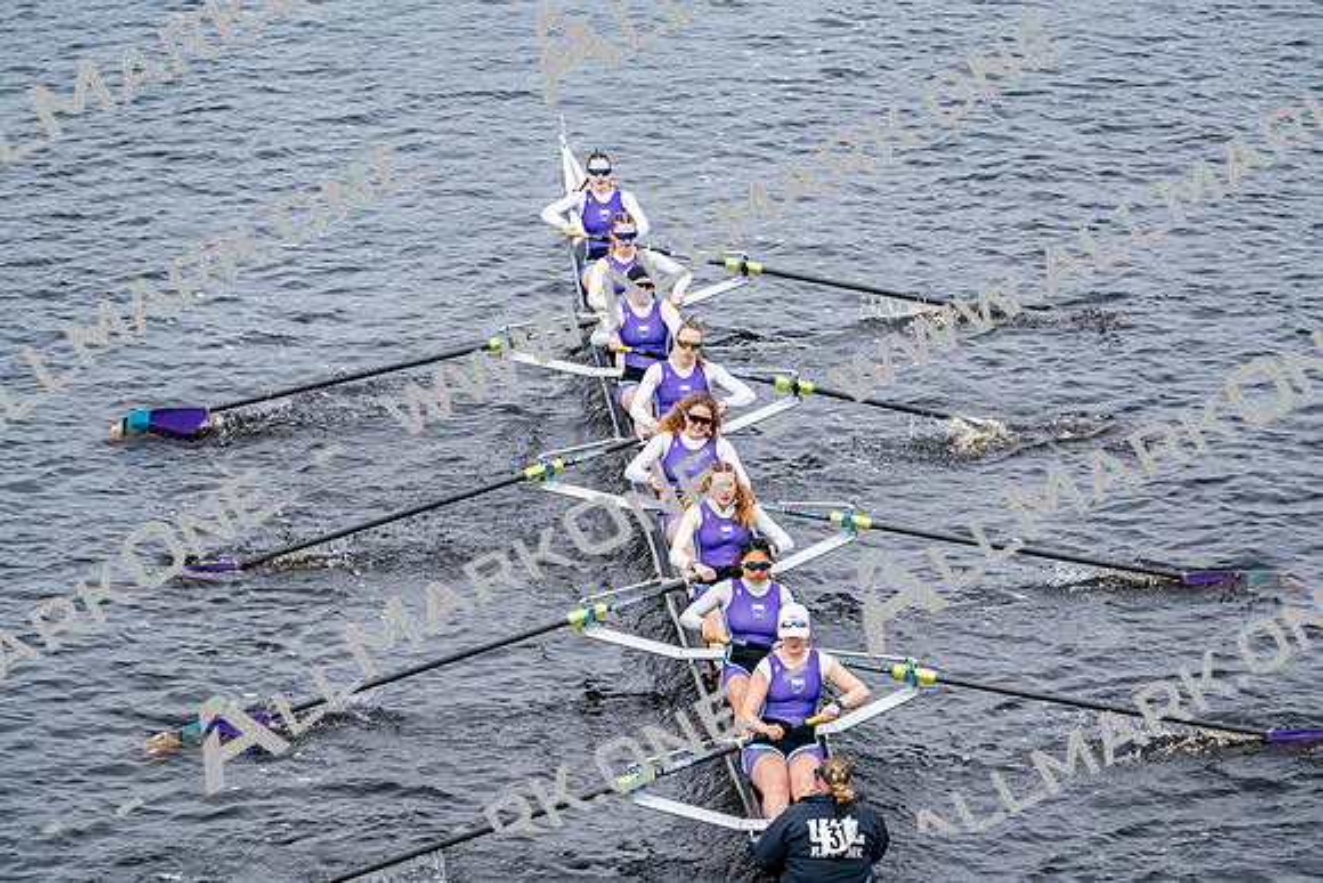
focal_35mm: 200
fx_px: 7351
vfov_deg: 6.9
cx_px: 662
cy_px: 442
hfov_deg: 10.3
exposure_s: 1/2000
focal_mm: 200
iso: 250
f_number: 2.8
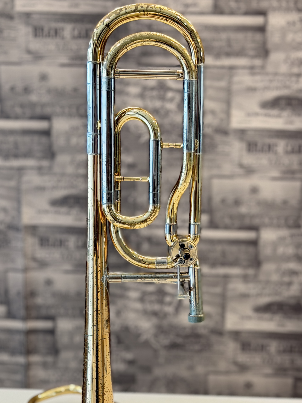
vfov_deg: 23.3
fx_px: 966
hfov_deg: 17.7
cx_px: 219
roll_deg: -0.2
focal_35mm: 83
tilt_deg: -15.0
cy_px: 305
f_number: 1.78
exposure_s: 1/50
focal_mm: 6.76
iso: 200
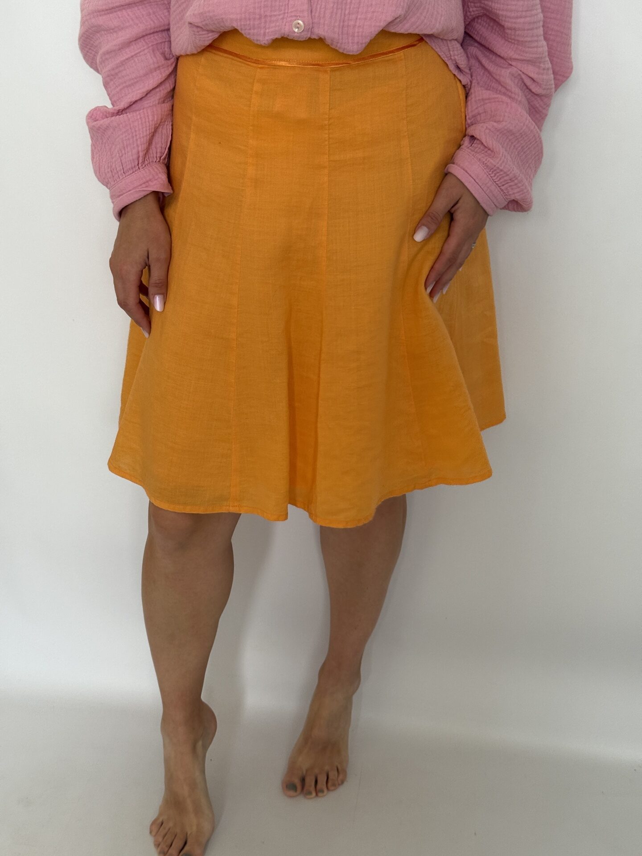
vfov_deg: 39.7
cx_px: 321
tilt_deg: -24.3
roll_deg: -2.2
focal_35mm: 48
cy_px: 428
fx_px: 1187
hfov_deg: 30.3
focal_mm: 6.76
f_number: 1.78
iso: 100
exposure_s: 1/65
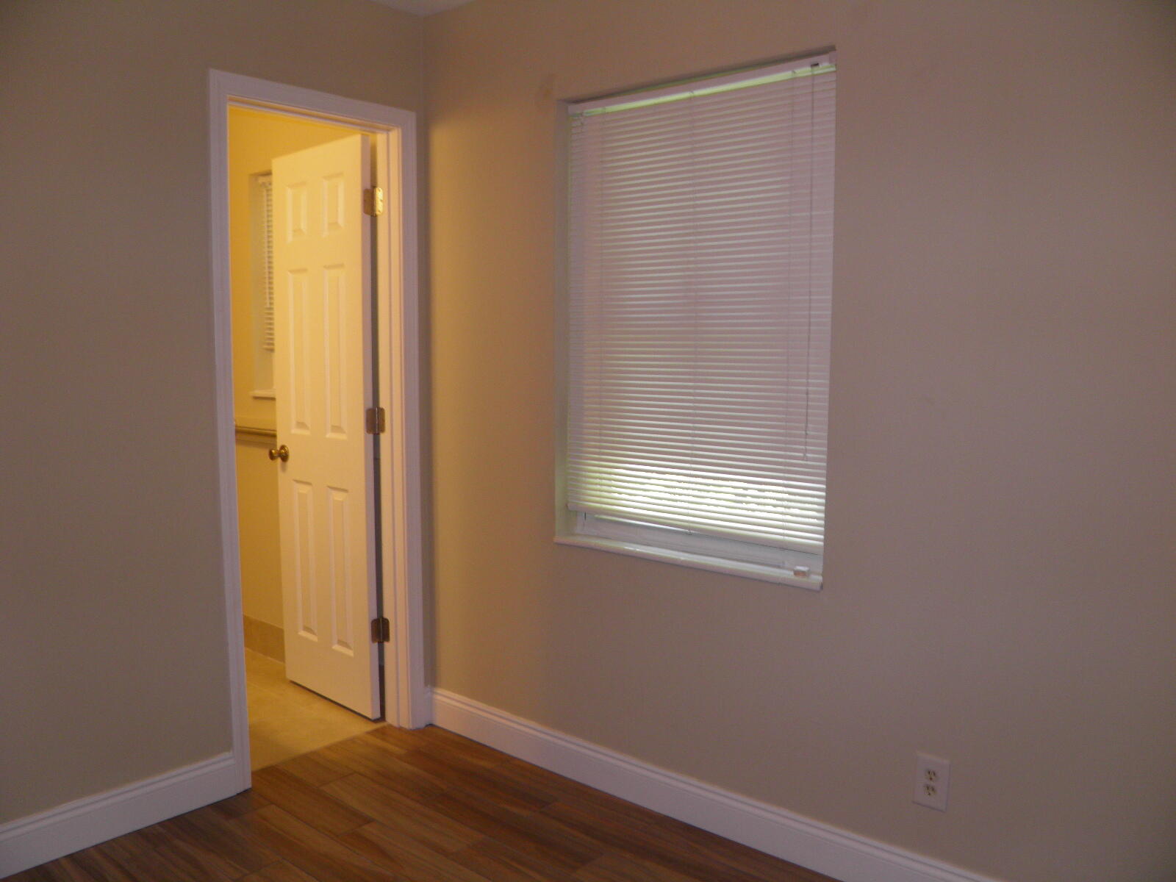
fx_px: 951
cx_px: 588
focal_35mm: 28
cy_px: 441
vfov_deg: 49.7
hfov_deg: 63.4
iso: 100
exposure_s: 1/30
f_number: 2.8
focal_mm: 4.9
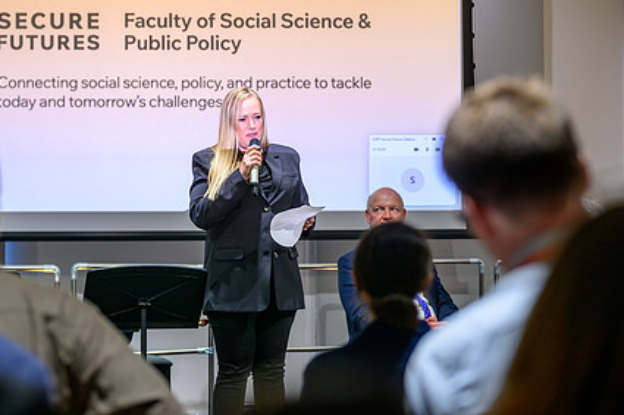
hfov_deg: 17.8
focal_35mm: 115
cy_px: 171
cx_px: 225
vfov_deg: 11.9
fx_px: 1992
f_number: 2.8
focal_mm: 84
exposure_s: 1/100
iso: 200
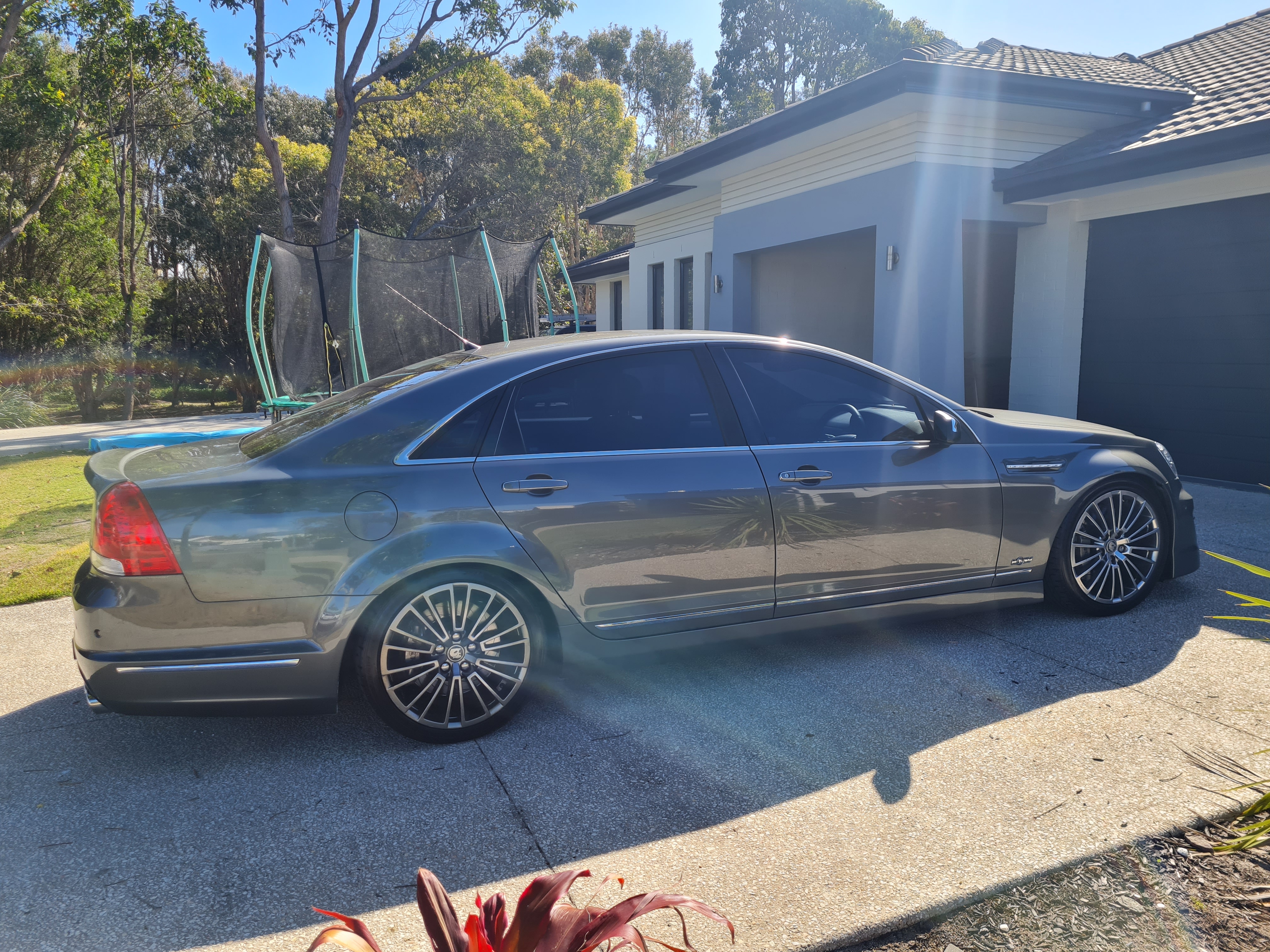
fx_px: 954
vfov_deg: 53.1
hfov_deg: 67.3
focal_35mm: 26
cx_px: 635
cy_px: 476
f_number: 1.8
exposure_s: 1/1420
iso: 50
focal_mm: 5.4
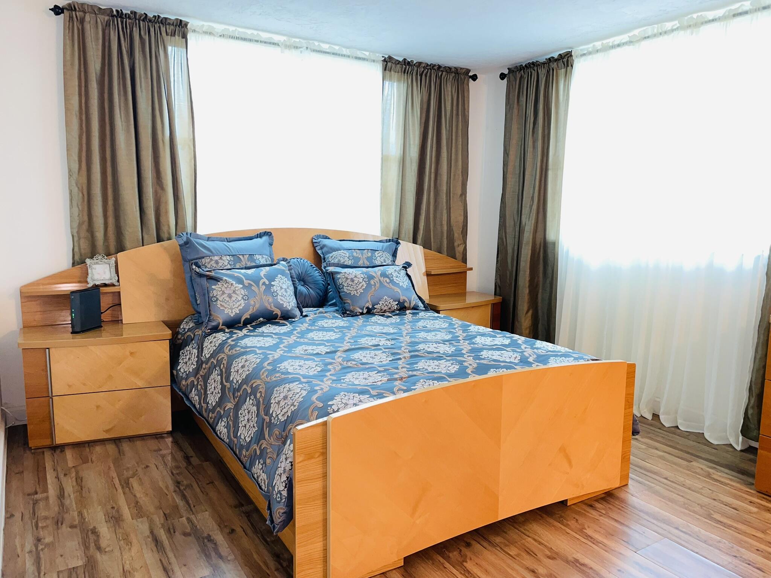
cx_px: 386
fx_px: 579
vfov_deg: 53.1
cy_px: 289
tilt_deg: -8.1
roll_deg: -1.0
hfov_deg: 67.3
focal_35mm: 26
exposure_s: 1/15
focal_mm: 4.2
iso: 64
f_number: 1.6
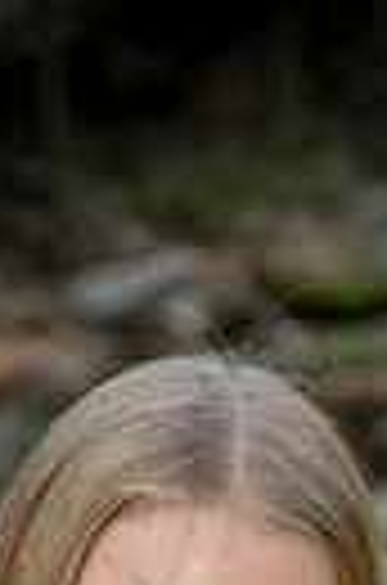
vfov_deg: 6.9
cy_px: 936
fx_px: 4782
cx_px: 148
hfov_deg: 4.6
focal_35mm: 295
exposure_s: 1/320
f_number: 4.5
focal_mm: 85
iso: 800
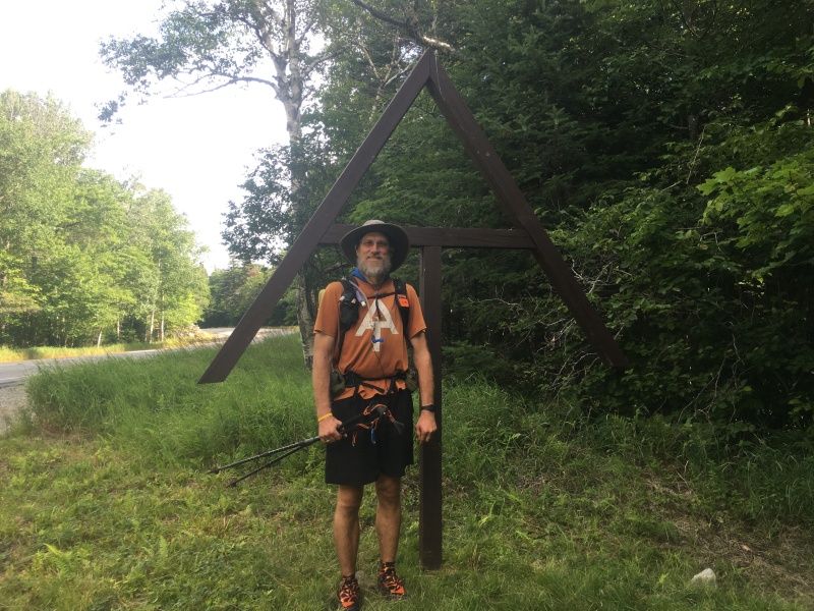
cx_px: 407
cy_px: 306
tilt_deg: +1.7
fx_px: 682
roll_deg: +2.0
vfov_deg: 48.2
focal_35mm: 29
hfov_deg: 61.7
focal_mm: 4.15
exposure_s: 1/190
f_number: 2.2
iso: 25
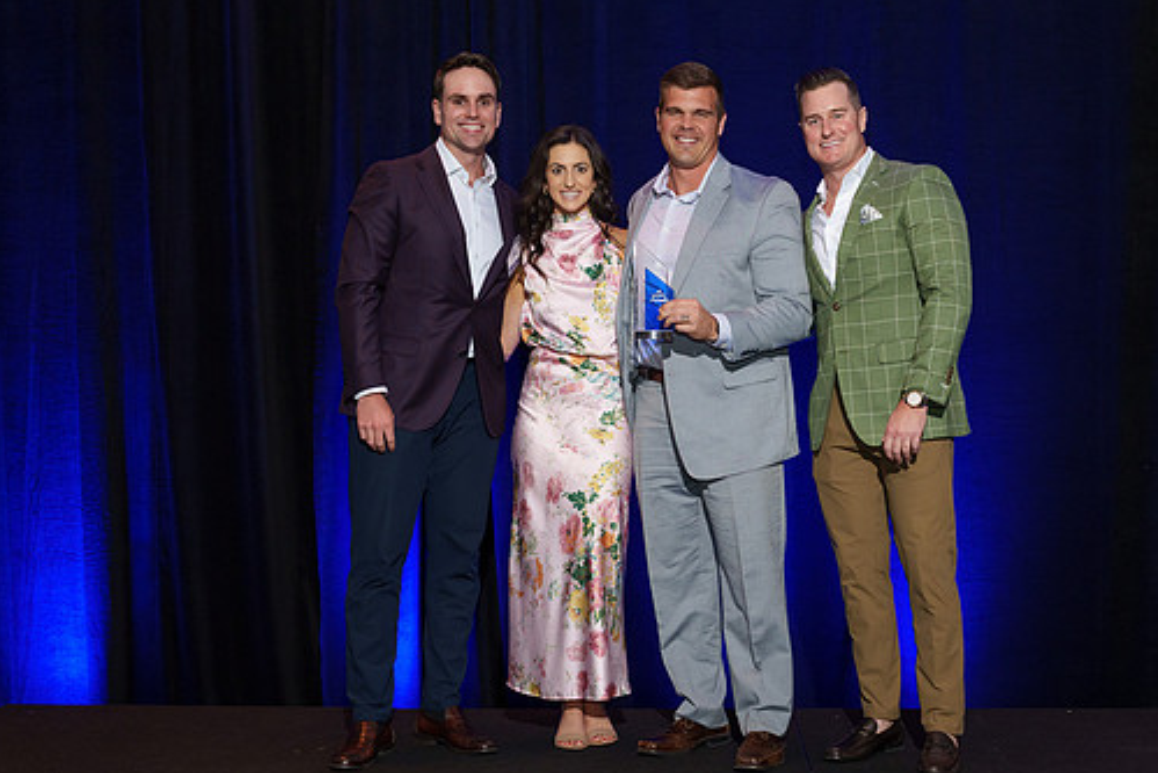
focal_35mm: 48
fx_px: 1544
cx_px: 661
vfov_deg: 28.0
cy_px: 455
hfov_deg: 41.0
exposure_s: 1/60
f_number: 5
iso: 1000
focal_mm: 37
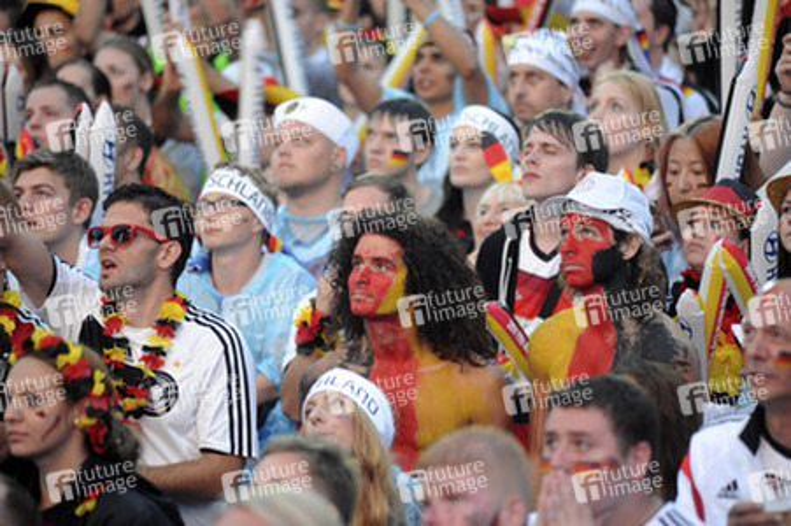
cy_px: 263
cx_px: 396
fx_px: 4062
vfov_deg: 7.4
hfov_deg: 11.1
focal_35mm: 185
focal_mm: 185
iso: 1600
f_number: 2.8
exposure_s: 1/250
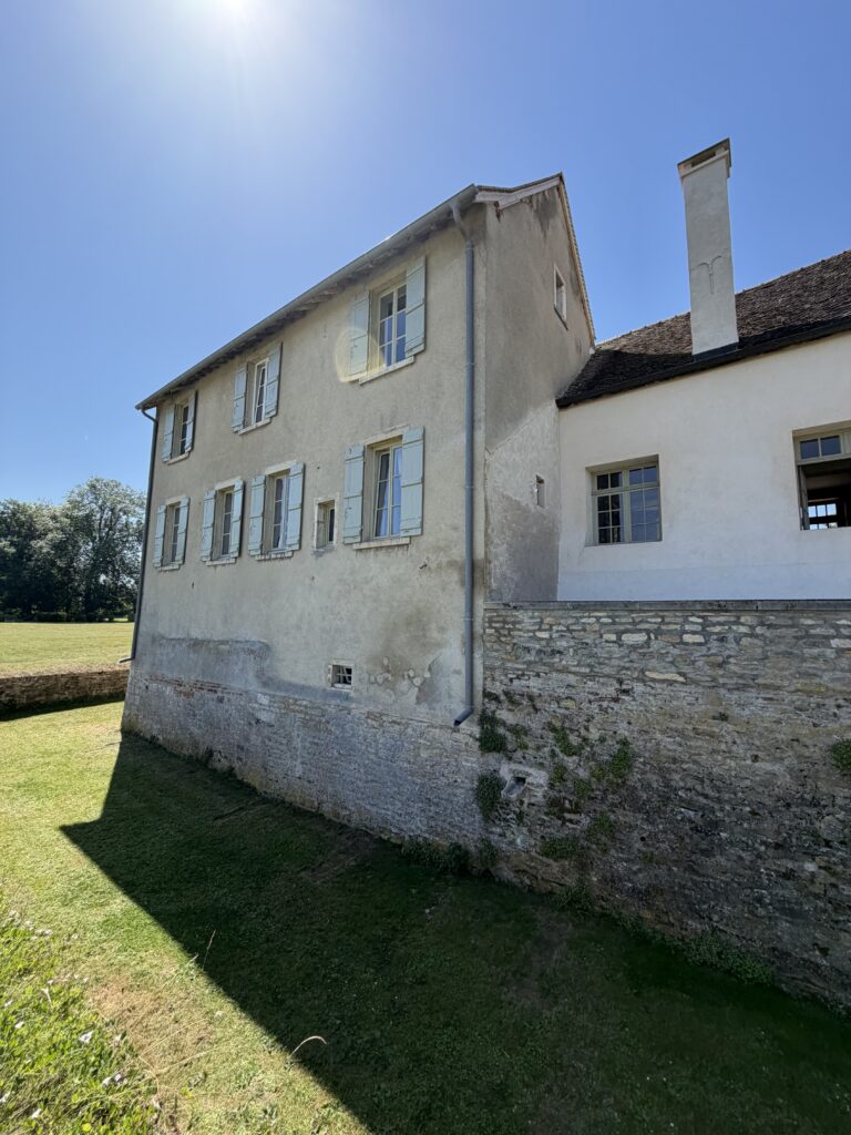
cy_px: 568
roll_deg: -1.4
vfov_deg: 102.1
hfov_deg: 85.7
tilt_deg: +5.4
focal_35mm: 14
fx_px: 459
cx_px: 426
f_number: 2.2
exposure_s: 1/770
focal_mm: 2.22
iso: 40
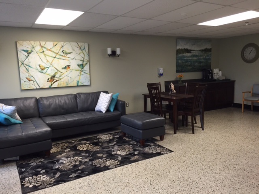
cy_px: 97
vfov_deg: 48.2
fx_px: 217
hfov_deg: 61.7
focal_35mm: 29
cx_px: 130
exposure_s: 1/30
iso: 125
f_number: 2.2
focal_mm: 4.15
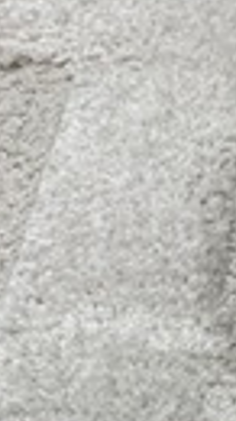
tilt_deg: -50.7
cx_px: 359
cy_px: 612
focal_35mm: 110
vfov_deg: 17.7
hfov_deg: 10.6
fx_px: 1225
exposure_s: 1/100
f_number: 1.8
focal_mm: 4.25
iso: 32
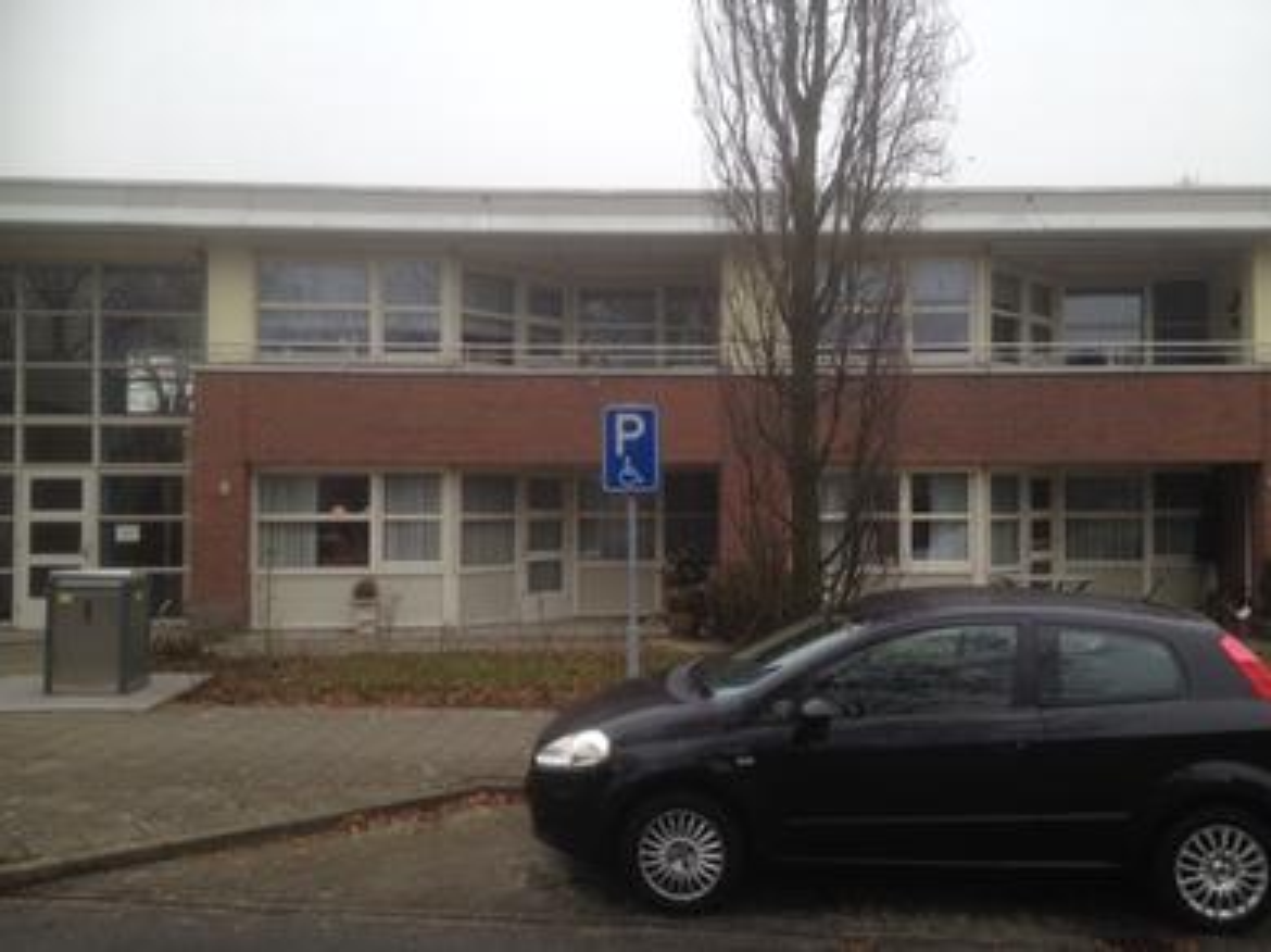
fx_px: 1284
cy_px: 476
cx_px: 636
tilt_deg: -1.4
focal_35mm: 35
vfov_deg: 40.7
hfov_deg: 52.7
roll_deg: +1.0
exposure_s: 1/196
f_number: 2.4
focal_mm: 4.28
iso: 50
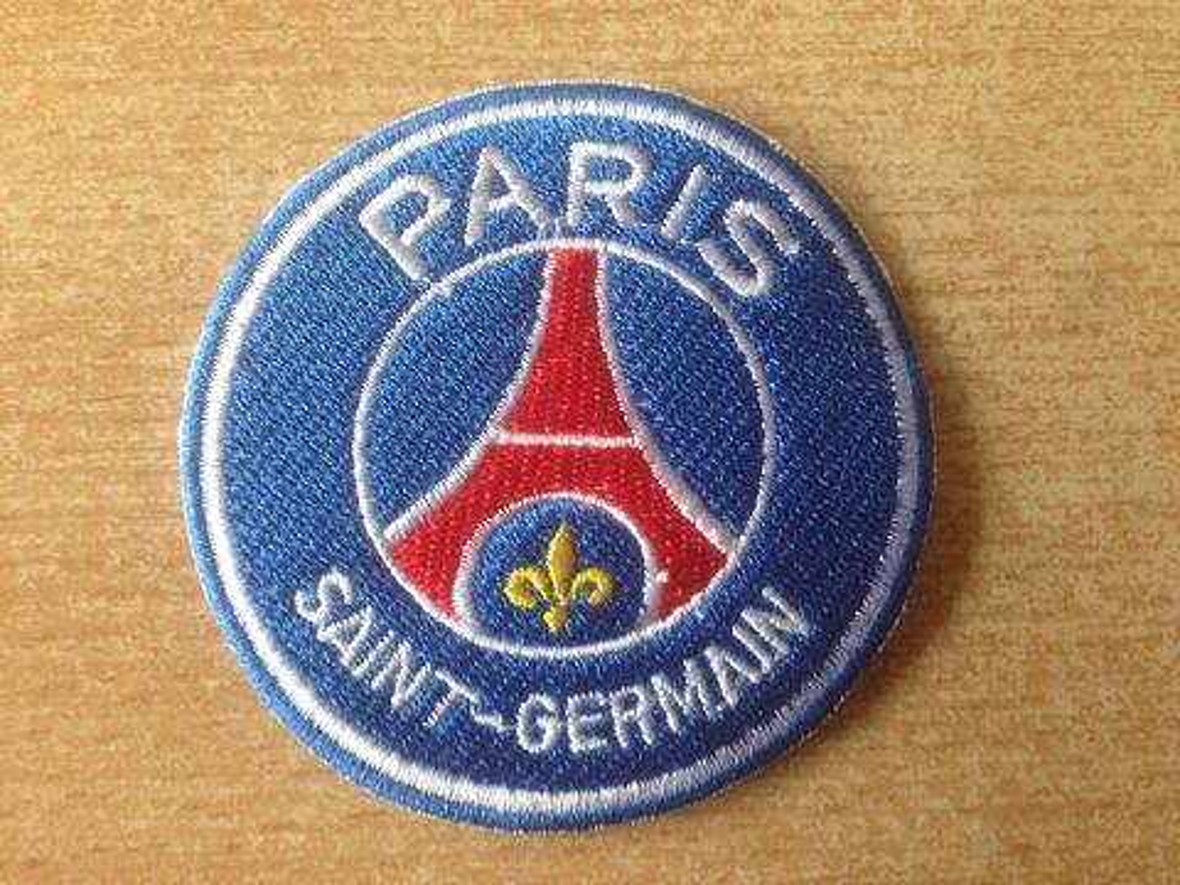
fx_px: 1125
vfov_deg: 42.9
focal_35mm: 33
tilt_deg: -84.0
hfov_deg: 55.4
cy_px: 442
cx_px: 590
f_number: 2.4
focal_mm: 4.12
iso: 50
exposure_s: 1/20
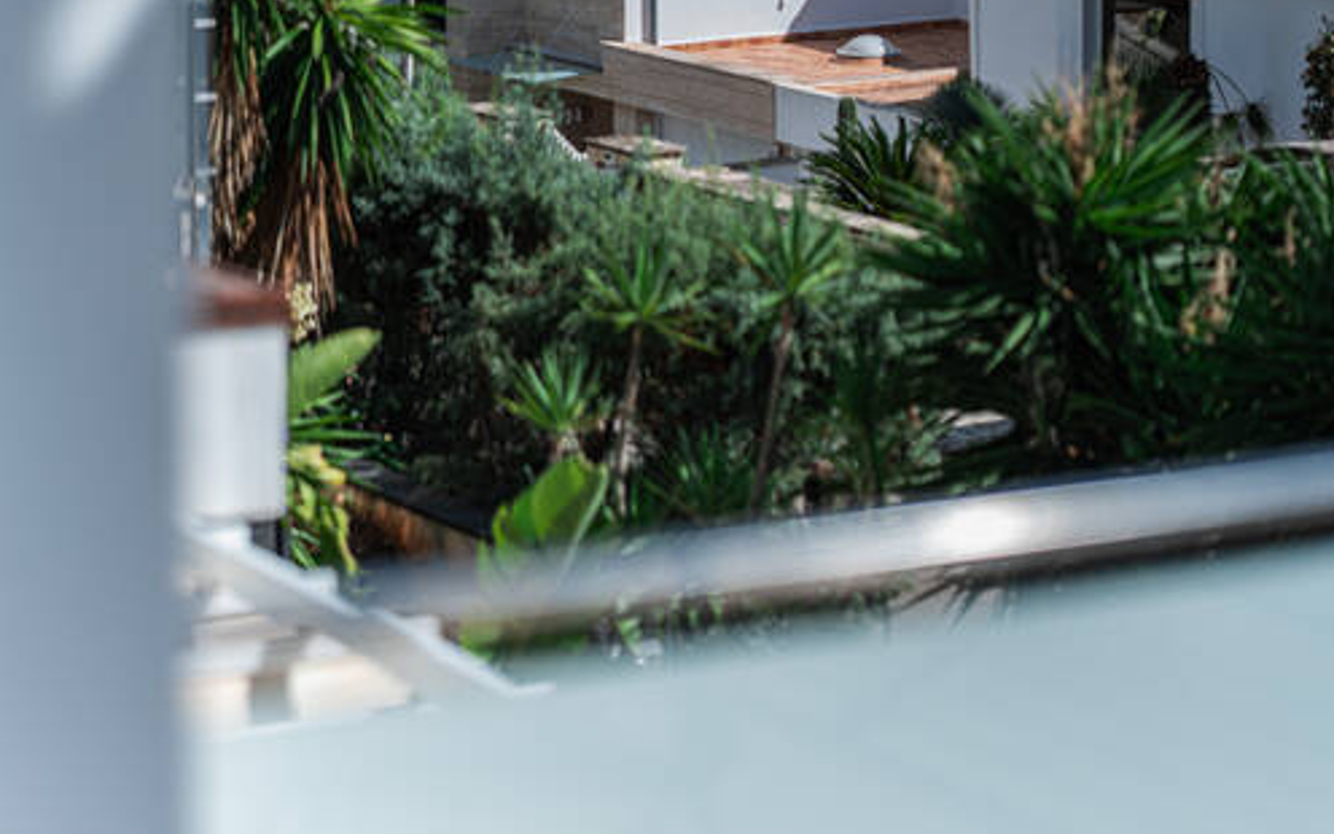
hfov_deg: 15.9
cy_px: -121
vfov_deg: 9.9
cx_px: 670
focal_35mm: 131
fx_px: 4763
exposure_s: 1/5000
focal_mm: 85
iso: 100
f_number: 1.8
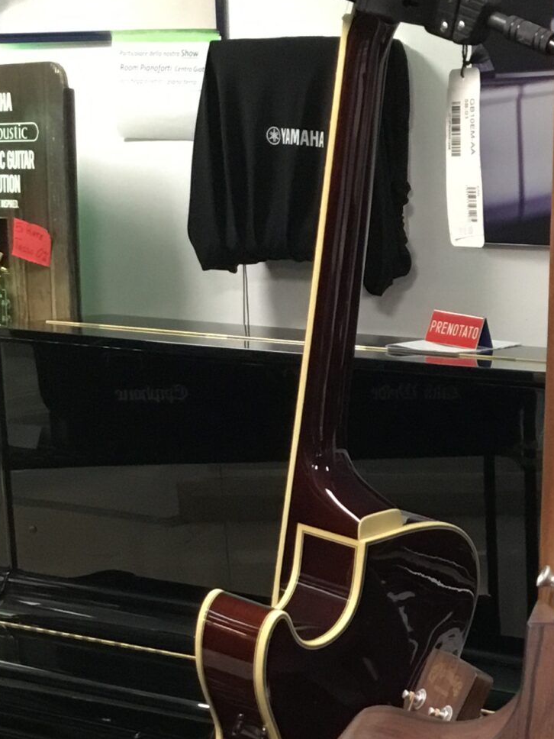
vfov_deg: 23.5
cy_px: 594
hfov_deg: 17.3
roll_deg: -0.2
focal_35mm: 82
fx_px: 1750
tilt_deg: -13.3
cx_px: 623
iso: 160
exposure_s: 1/33
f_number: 2.4
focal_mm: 3.3
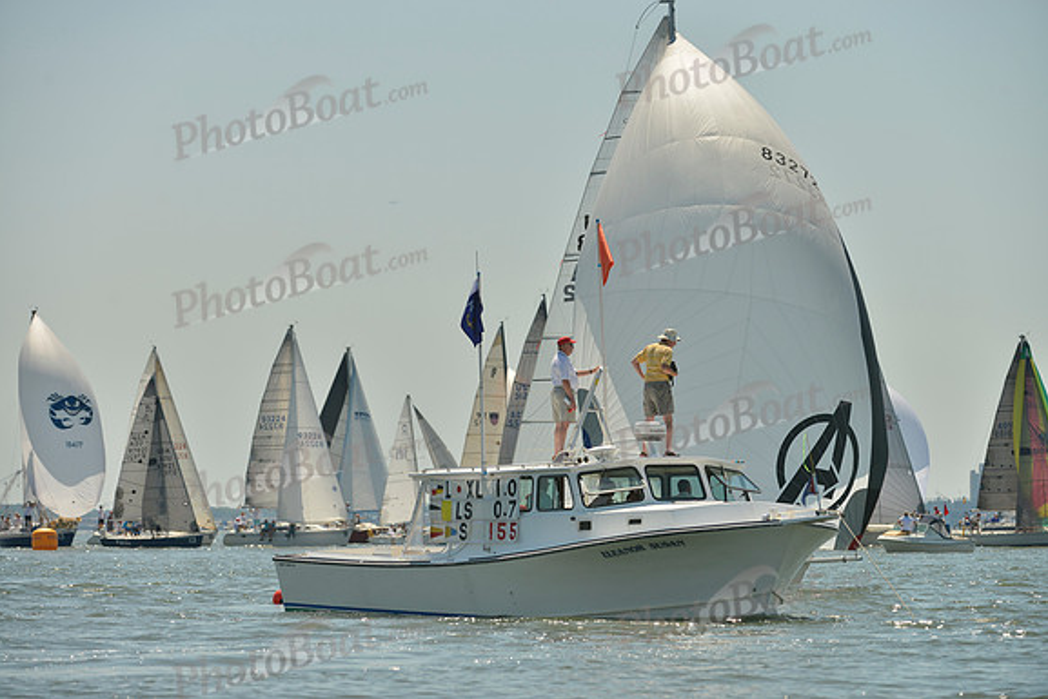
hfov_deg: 10.2
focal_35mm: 201
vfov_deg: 6.8
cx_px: 523
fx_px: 5852
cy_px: 350
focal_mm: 200
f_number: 6.3
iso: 200
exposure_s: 1/1600
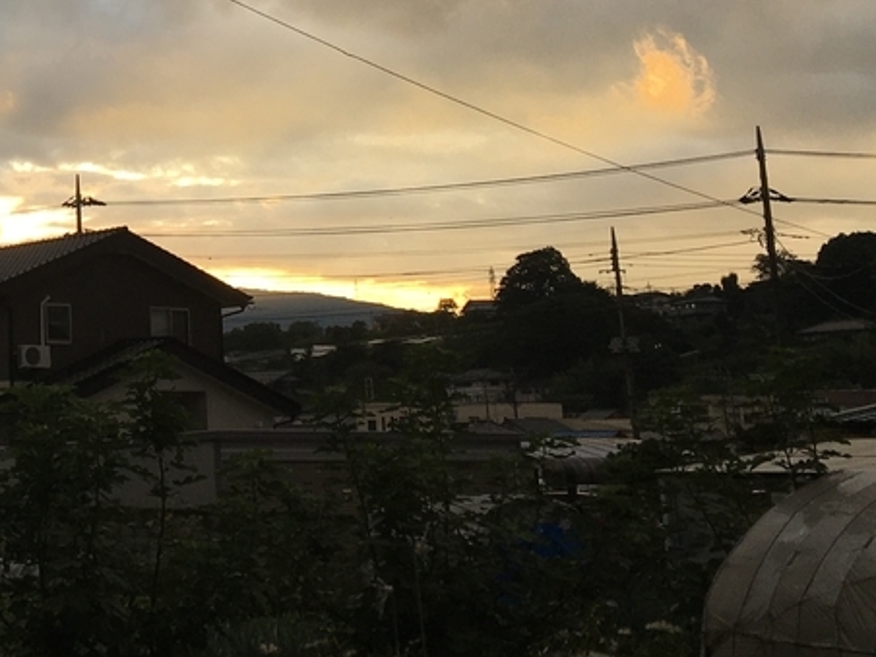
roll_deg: -0.3
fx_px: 1949
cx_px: -118
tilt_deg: +12.4
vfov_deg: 18.7
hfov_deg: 23.6
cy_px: 8
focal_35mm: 77
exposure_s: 1/318
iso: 25
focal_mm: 4.15
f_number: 2.2
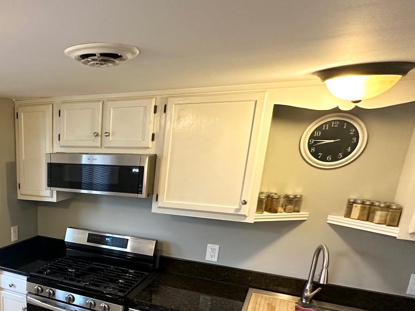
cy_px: 252
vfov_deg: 43.2
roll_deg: +0.0
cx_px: 46
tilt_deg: -17.4
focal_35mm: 31
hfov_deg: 51.8
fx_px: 372
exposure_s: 1/60
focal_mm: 2.22
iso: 200
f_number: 2.2
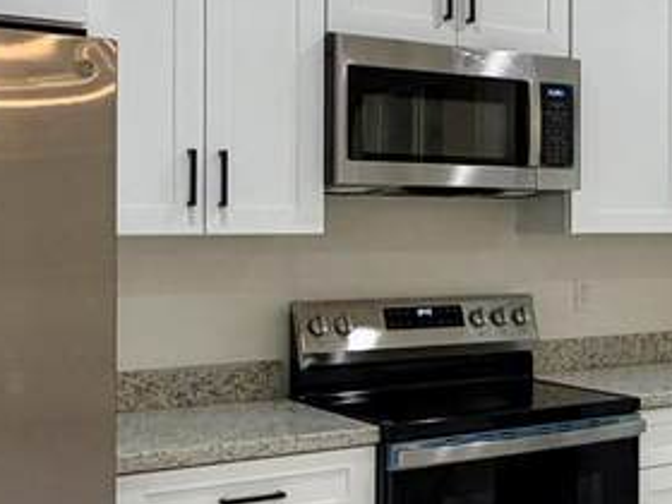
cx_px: 773
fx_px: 1242
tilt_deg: -2.0
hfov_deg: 27.2
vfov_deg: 22.9
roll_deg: +0.4
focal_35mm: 64
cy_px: 221
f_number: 2.2
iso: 250
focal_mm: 2.22
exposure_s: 1/120
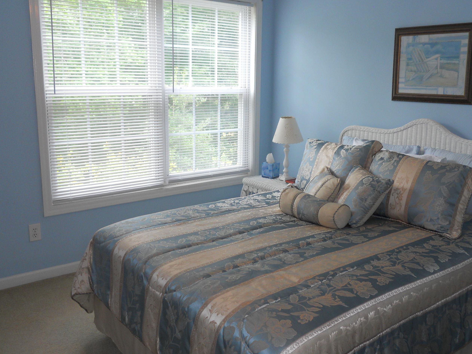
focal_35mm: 34
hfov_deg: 53.8
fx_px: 464
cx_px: 269
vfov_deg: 41.8
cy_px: 164
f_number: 2.7
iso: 125
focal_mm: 5
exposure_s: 1/60
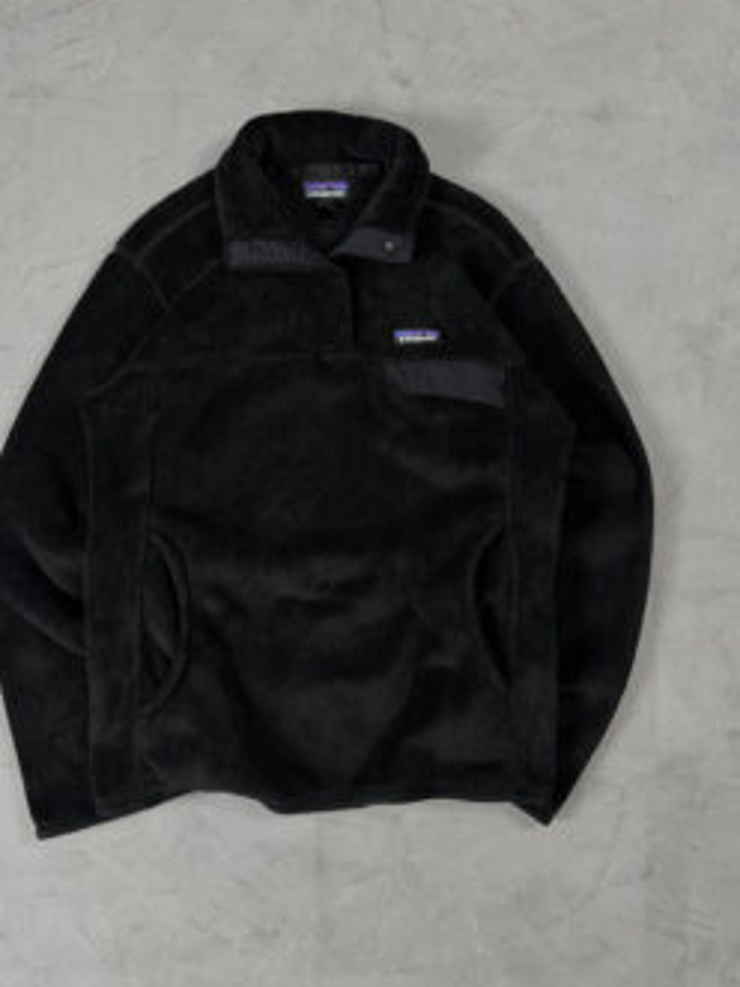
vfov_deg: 61.5
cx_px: 328
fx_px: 827
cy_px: 432
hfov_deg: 48.1
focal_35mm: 29
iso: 160
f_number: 1.78
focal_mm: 6.76
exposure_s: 1/60
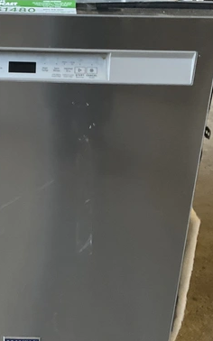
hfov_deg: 21.0
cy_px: 164
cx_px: 36
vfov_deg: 33.5
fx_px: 567
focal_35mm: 61
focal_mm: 3
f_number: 1.8
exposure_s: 1/60
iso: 160
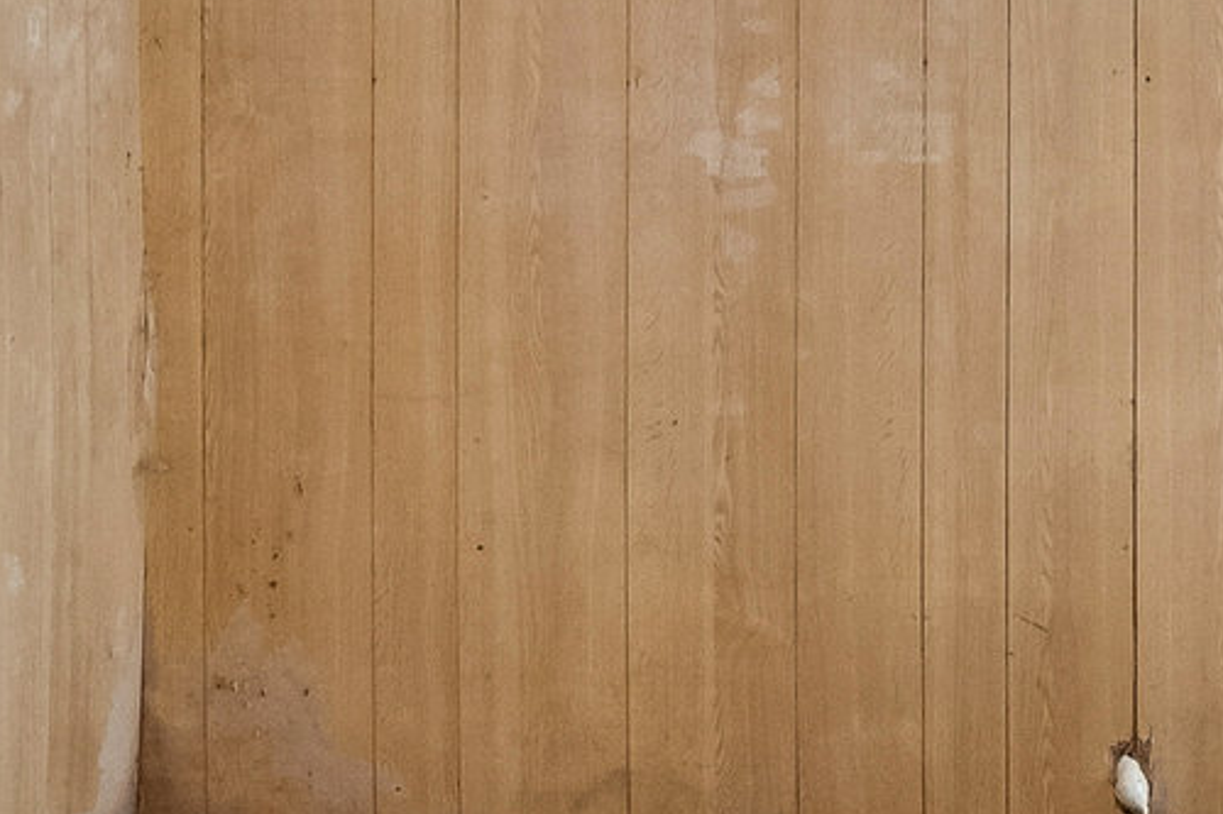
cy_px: -20
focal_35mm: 108
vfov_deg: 12.5
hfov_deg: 17.6
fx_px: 3668
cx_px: 1649
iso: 200
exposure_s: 20
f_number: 8
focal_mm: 12
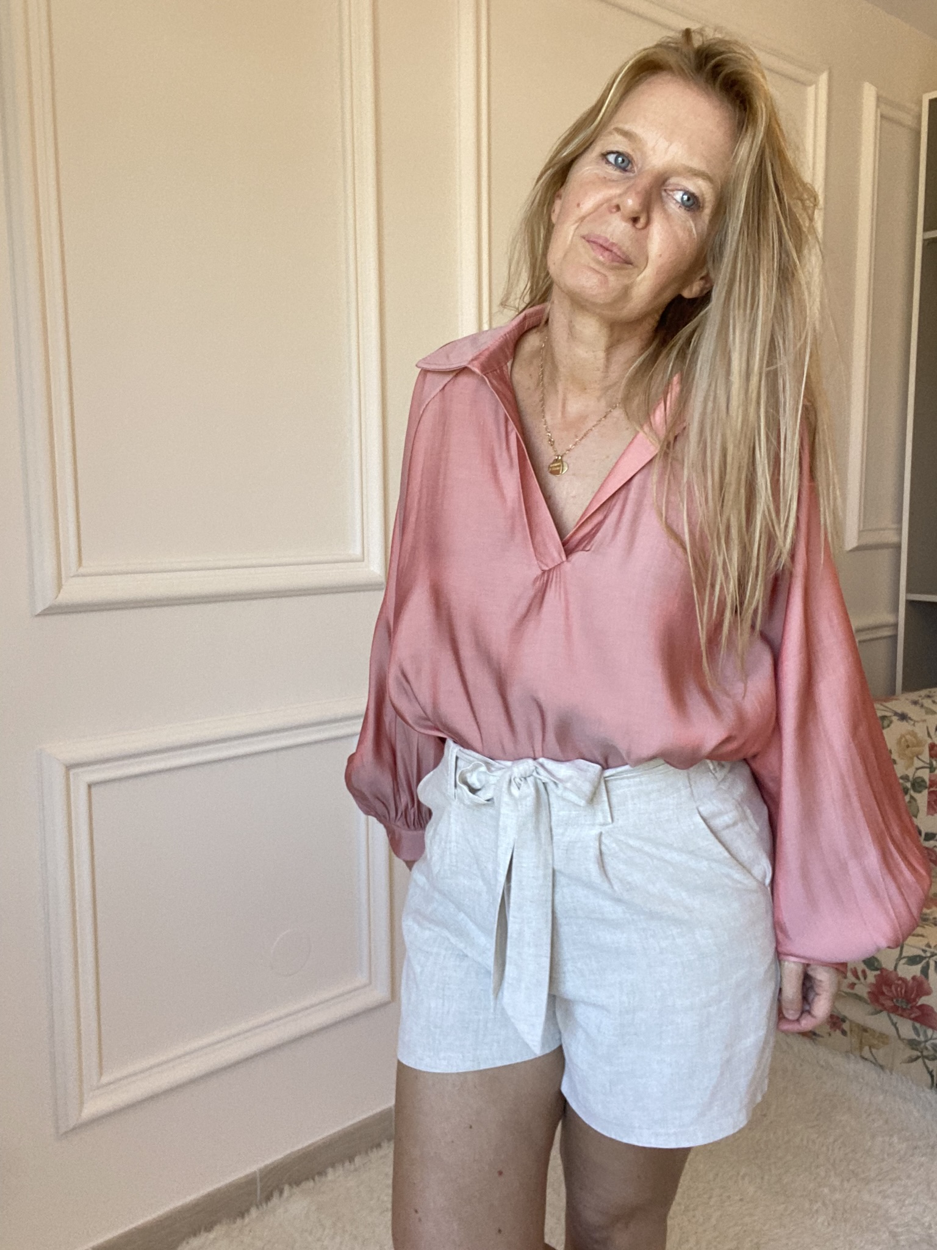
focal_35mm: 30
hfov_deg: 46.8
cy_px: 625
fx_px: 1083
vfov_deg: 60.0
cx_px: 468
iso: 100
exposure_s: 1/73
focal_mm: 2.71
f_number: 2.2
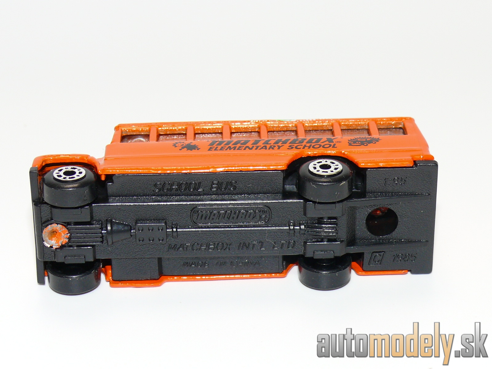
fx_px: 1393
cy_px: 184
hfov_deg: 20.0
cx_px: 246
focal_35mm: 98
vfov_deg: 15.1
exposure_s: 1/30
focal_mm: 13.2
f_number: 4
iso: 100
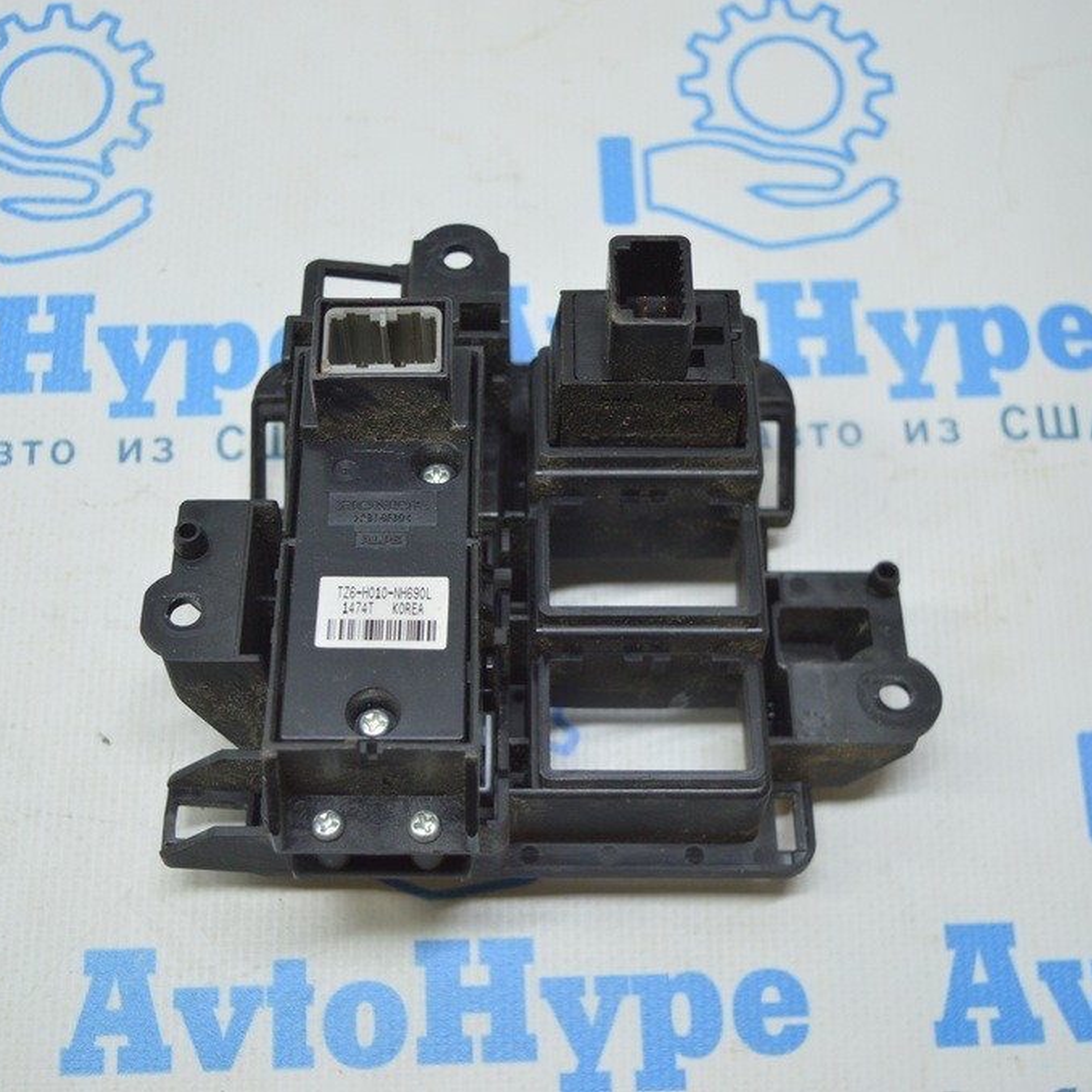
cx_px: 451
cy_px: 545
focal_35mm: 50
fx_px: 1785
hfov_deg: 33.9
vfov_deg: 34.0
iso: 400
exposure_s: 1/60
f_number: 4
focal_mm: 26
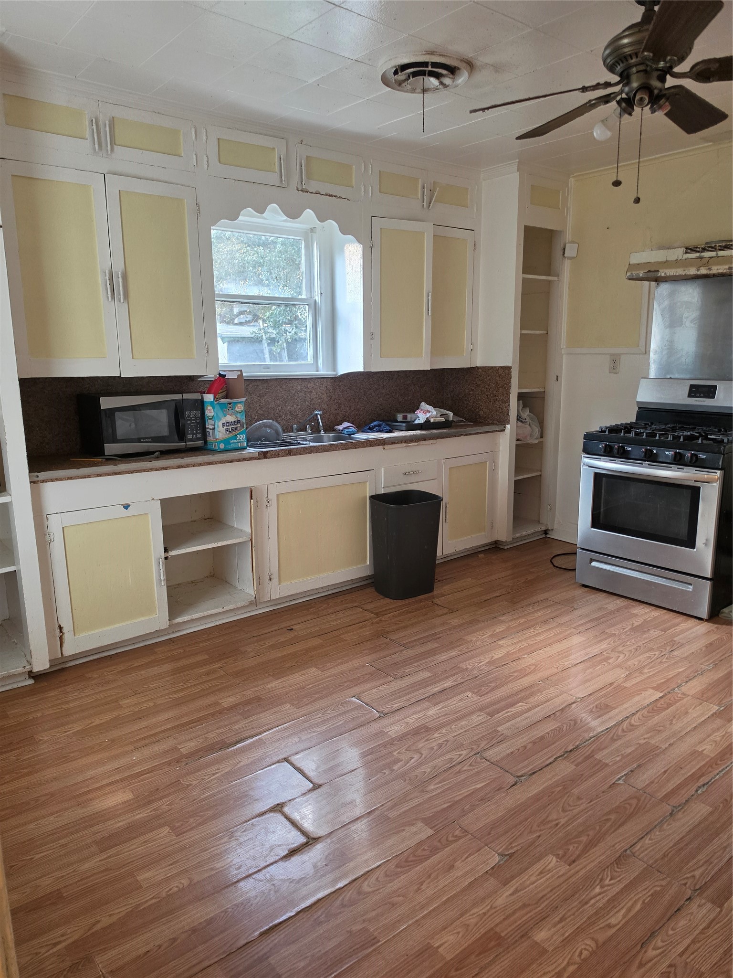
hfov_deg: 58.9
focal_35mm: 23
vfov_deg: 73.9
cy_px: 489
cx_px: 366
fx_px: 649
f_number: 1.4
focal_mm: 6.5
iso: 200
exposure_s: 1/120
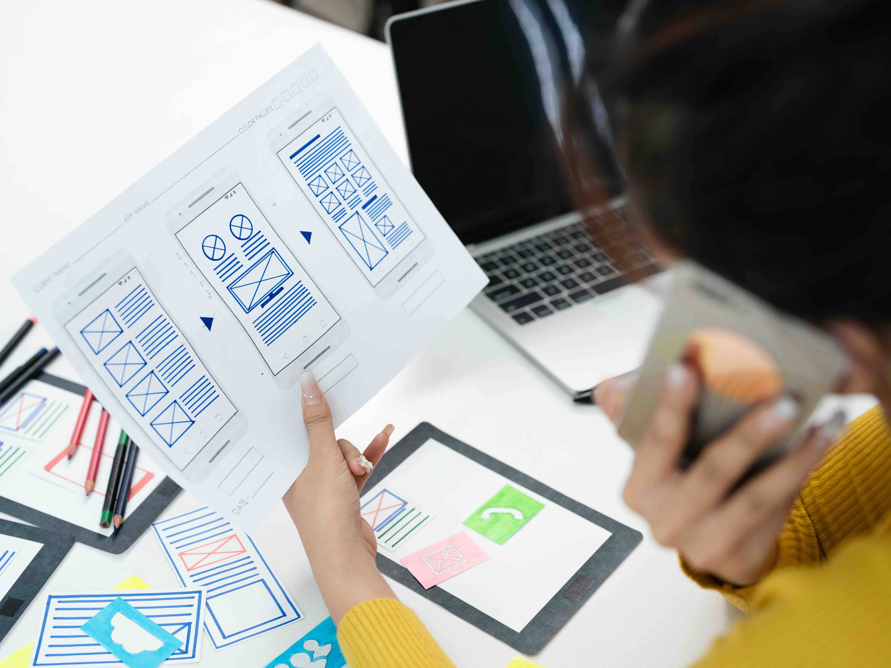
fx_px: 1416
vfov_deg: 26.6
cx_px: 441
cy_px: 333
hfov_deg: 34.9
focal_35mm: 55
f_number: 2.8
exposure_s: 1/160
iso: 640
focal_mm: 50
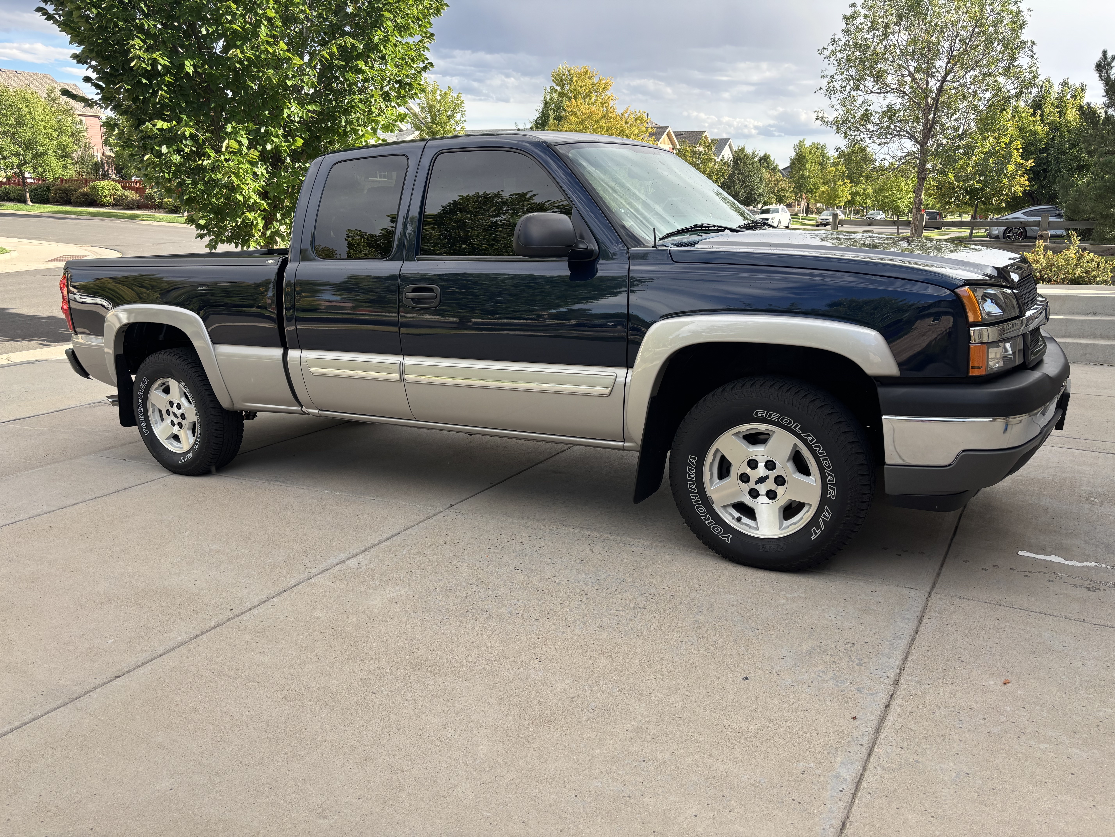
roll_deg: -0.4
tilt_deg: -14.9
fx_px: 837
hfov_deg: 67.3
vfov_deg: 53.1
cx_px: 558
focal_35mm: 26
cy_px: 418
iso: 50
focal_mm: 5.96
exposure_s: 1/781
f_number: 1.6
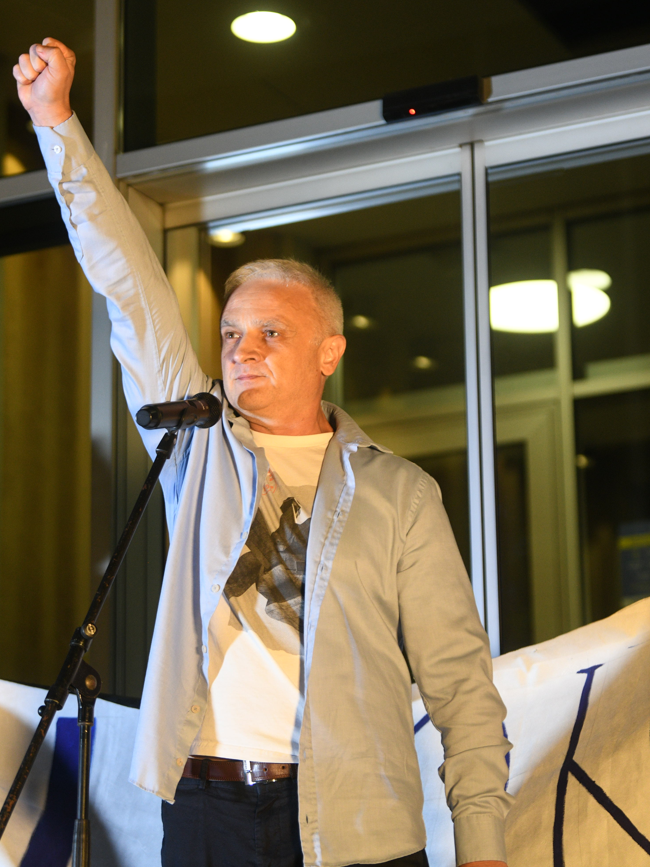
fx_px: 2654
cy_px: 427
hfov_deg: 14.0
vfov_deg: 18.5
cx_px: 317
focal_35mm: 106
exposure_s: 1/200
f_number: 2.8
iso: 1250
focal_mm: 70
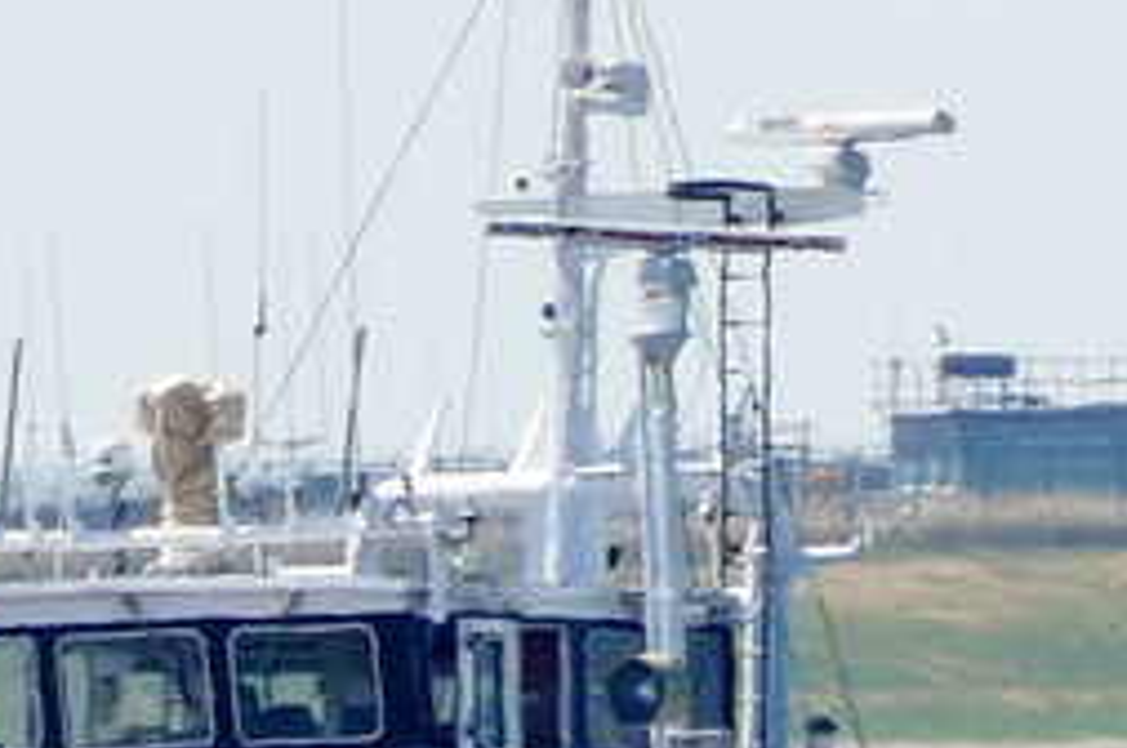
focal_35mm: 3839
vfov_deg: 0.4
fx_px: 120027
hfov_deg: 0.5
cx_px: -1902
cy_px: 1051
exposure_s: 1/500
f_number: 6.3
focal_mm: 146
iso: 125
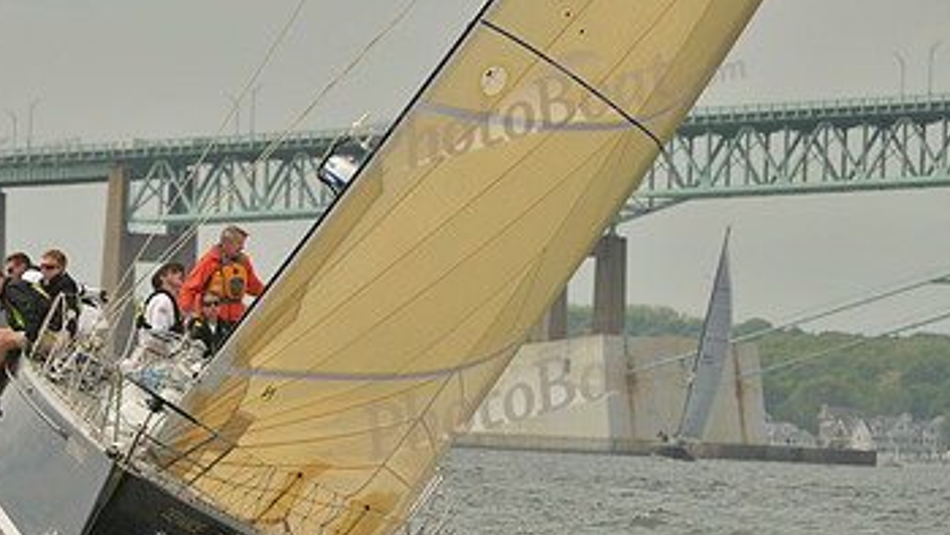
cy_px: 287
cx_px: 225
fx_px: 12244
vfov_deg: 2.5
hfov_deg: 4.4
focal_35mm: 486
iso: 280
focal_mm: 280
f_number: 8
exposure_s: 1/1250
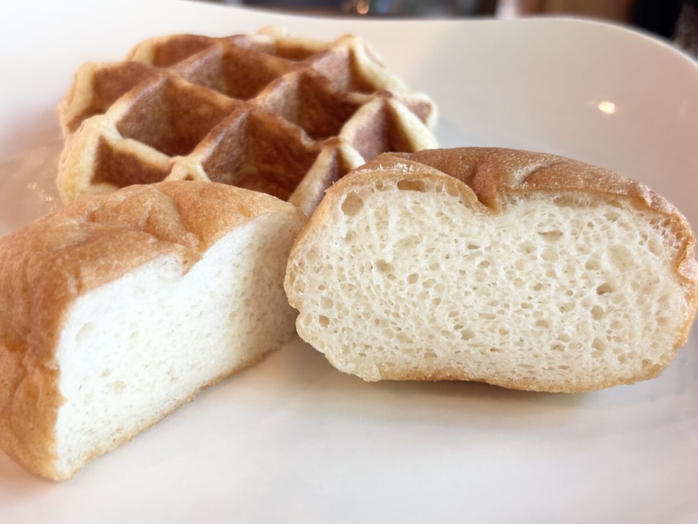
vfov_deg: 28.0
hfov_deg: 36.8
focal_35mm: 52
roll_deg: -2.3
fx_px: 1049
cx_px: 349
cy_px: 262
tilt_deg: -33.6
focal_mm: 5.96
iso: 125
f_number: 1.6
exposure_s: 1/60
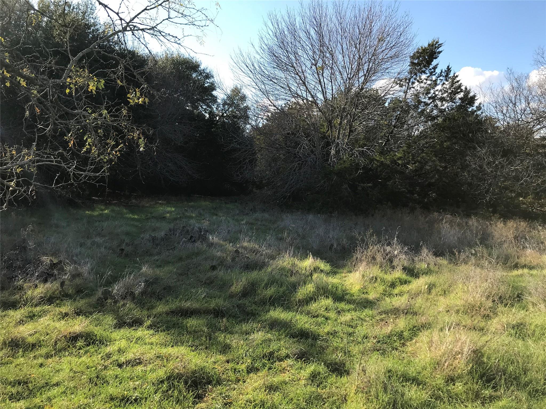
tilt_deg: -3.8
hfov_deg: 63.4
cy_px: 204
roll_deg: -0.4
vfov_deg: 49.7
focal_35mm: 28
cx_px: 273
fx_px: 442
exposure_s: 1/1088
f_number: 1.8
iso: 20
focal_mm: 3.99
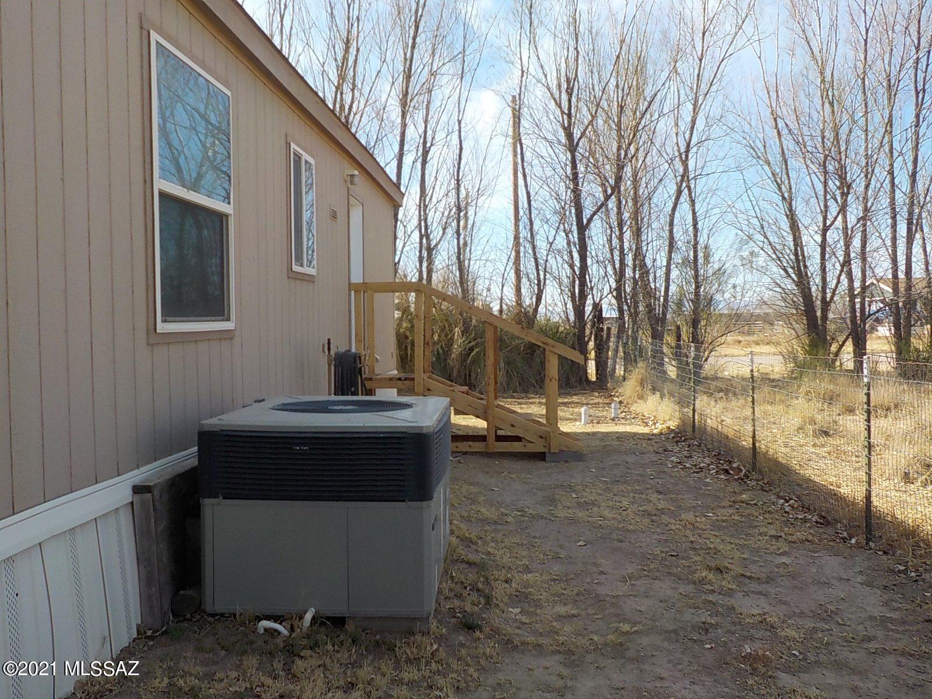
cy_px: 350
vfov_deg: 46.8
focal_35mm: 30
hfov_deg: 60.0
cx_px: 466
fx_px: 808
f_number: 3.3
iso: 125
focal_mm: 4.1
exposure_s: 1/640
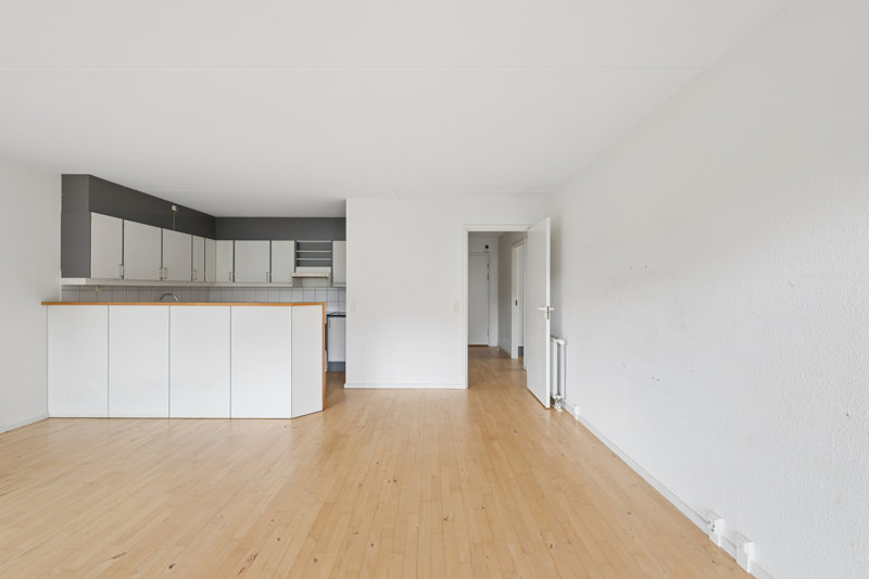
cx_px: 434
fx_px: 362
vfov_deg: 77.3
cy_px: 290
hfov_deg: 100.4
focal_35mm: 15
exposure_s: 1/5
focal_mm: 15
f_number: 9
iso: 160
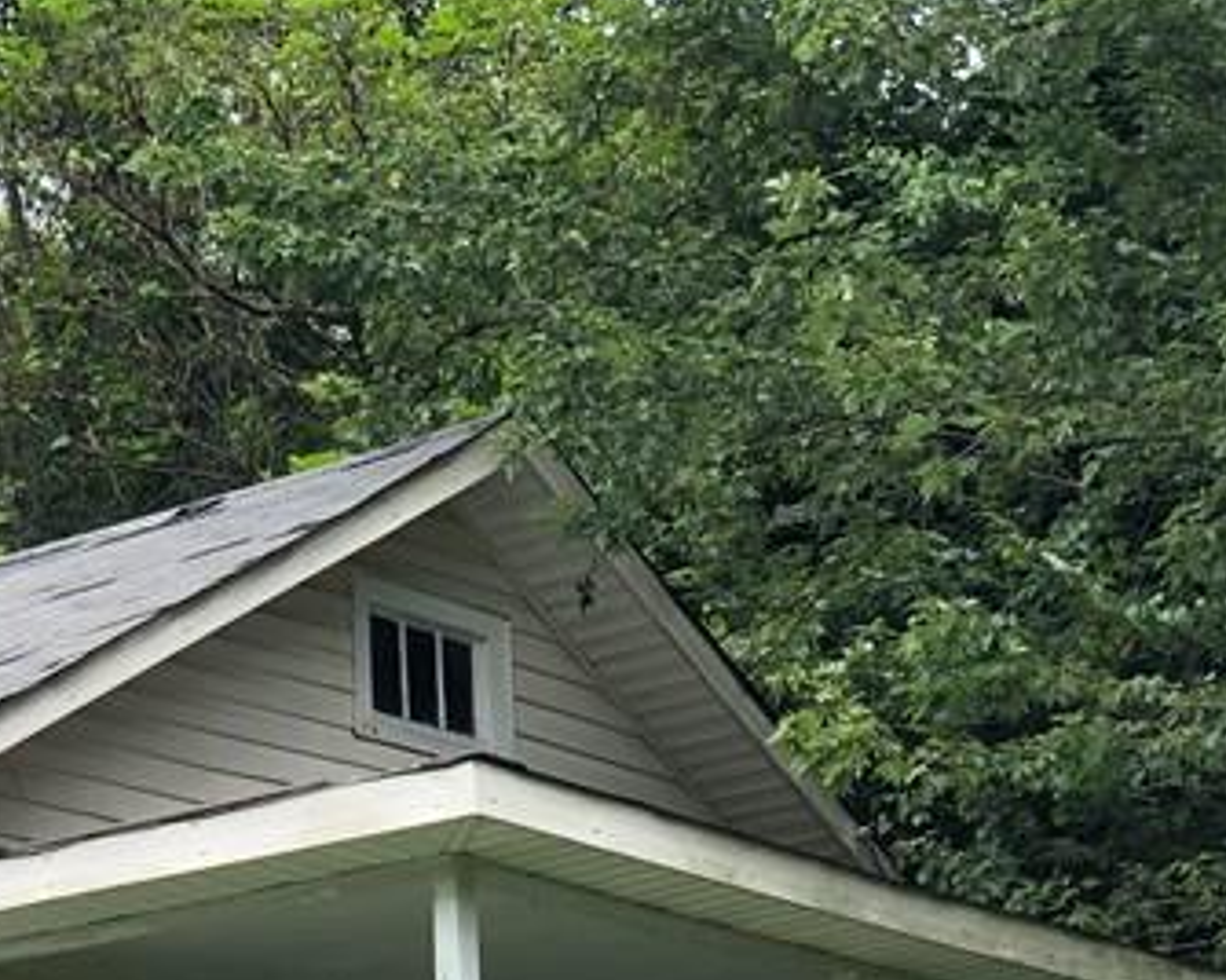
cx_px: -146
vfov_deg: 9.8
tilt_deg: +9.8
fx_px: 5624
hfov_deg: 12.2
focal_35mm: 155
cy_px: 1294
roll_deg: +1.2
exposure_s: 1/228
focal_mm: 6
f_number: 2.4
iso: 16
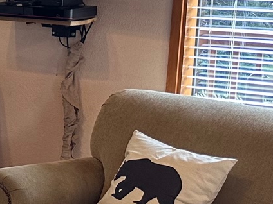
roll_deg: -0.8
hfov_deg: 13.1
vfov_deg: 12.9
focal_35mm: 114
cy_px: 32
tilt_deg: -7.0
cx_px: -375
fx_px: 899
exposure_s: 1/120
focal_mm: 6.86
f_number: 1.78
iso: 160
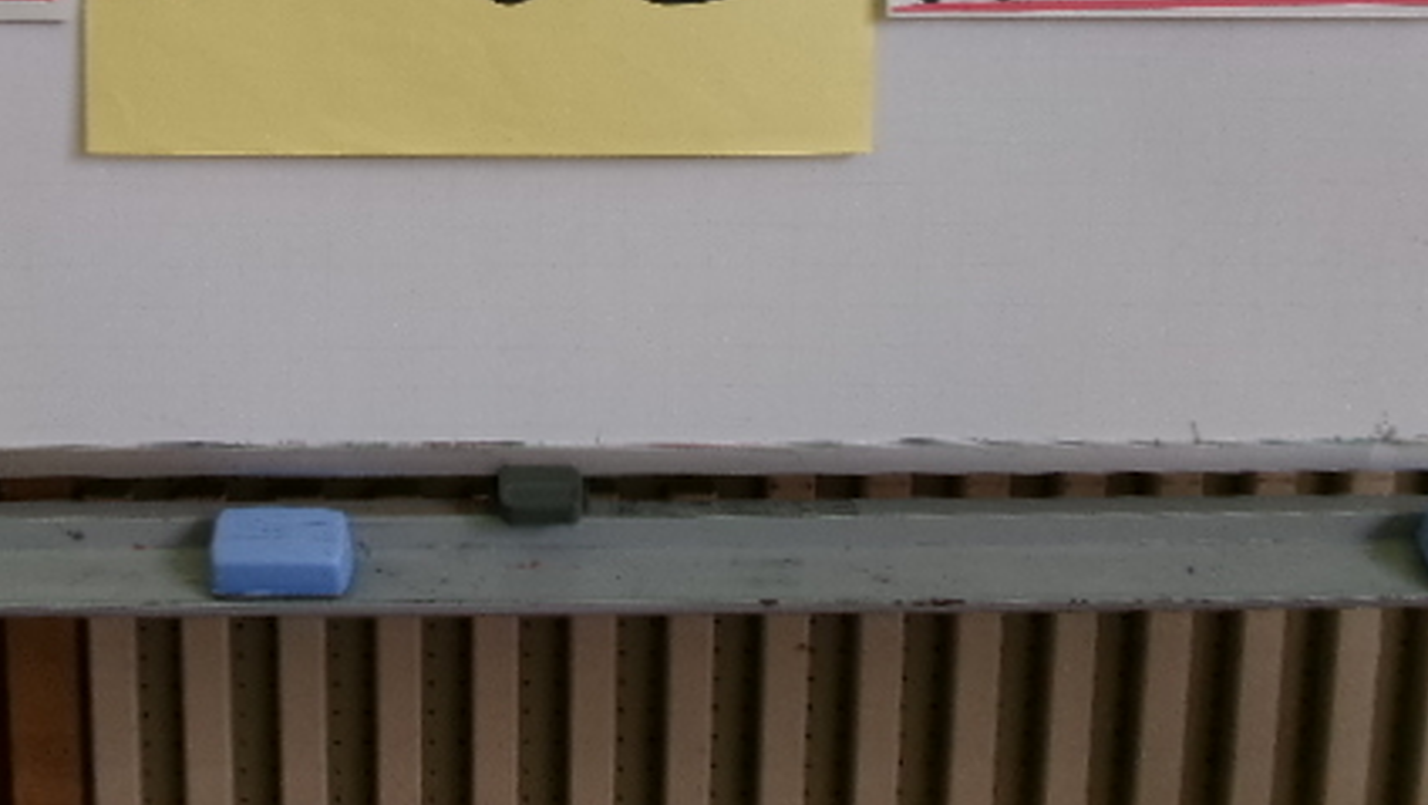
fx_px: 1743
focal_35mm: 46
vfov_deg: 24.8
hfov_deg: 44.0
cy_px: 3
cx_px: 482
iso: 108
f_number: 3.9
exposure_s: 1/34
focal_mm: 5.1
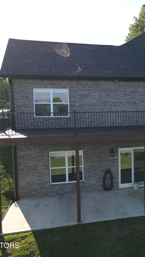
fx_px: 239
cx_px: 137
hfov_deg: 31.7
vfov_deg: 56.6
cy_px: 128
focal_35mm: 35
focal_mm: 4.5
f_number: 2.8
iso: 100
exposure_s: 1/250
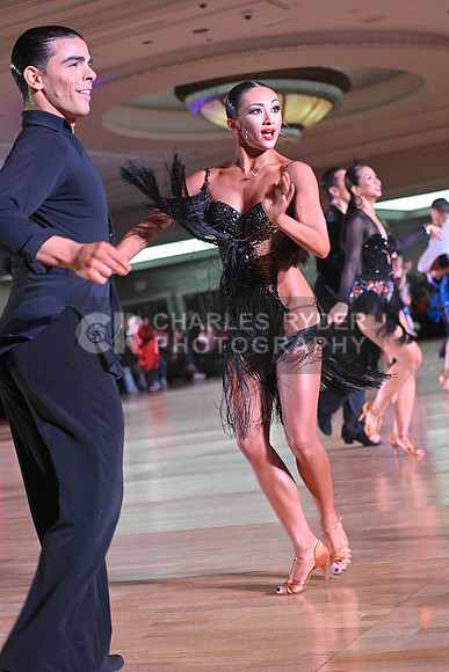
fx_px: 1309
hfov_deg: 19.5
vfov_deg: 28.8
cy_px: 336
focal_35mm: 70
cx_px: 224
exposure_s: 1/400
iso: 5000
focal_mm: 70
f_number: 4
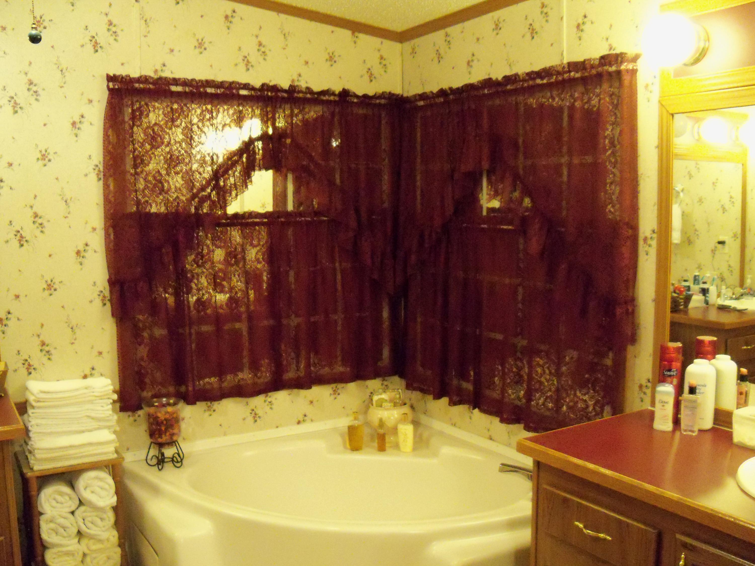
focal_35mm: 35
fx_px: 763
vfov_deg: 40.7
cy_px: 283
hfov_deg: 52.6
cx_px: 378
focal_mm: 6.2
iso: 1250
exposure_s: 1/30
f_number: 3.5
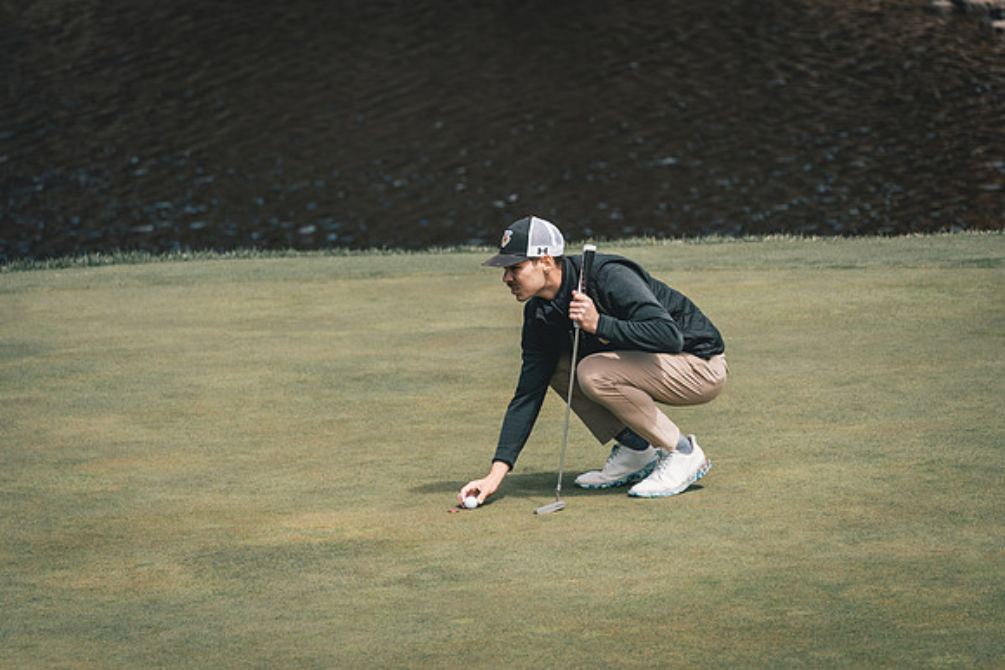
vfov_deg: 4.5
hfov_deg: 6.7
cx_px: 520
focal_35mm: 307
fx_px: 8576
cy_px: 345
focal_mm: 296
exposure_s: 1/2500
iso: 640
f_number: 6.3
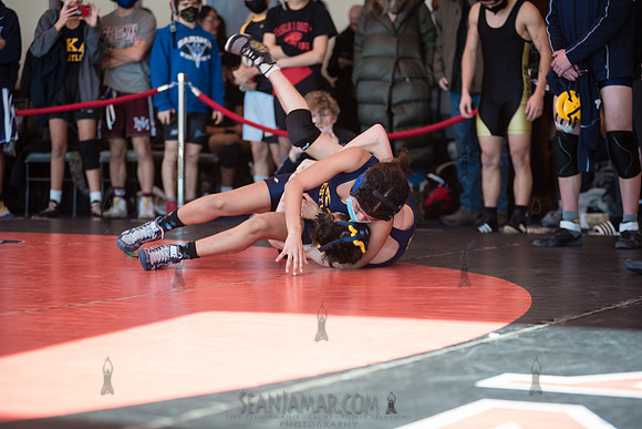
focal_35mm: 100
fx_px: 1784
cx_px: 321
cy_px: 214
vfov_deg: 13.7
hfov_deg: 20.4
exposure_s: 1/400
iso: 400
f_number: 3.5
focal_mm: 100
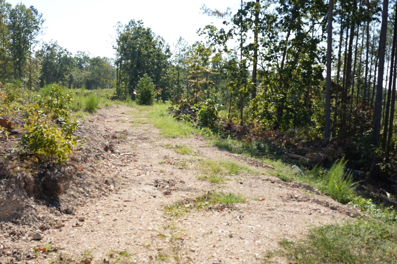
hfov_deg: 54.4
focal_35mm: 35
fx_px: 386
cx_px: 198
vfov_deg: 37.8
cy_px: 132
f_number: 7.1
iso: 640
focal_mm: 35
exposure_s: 1/1250
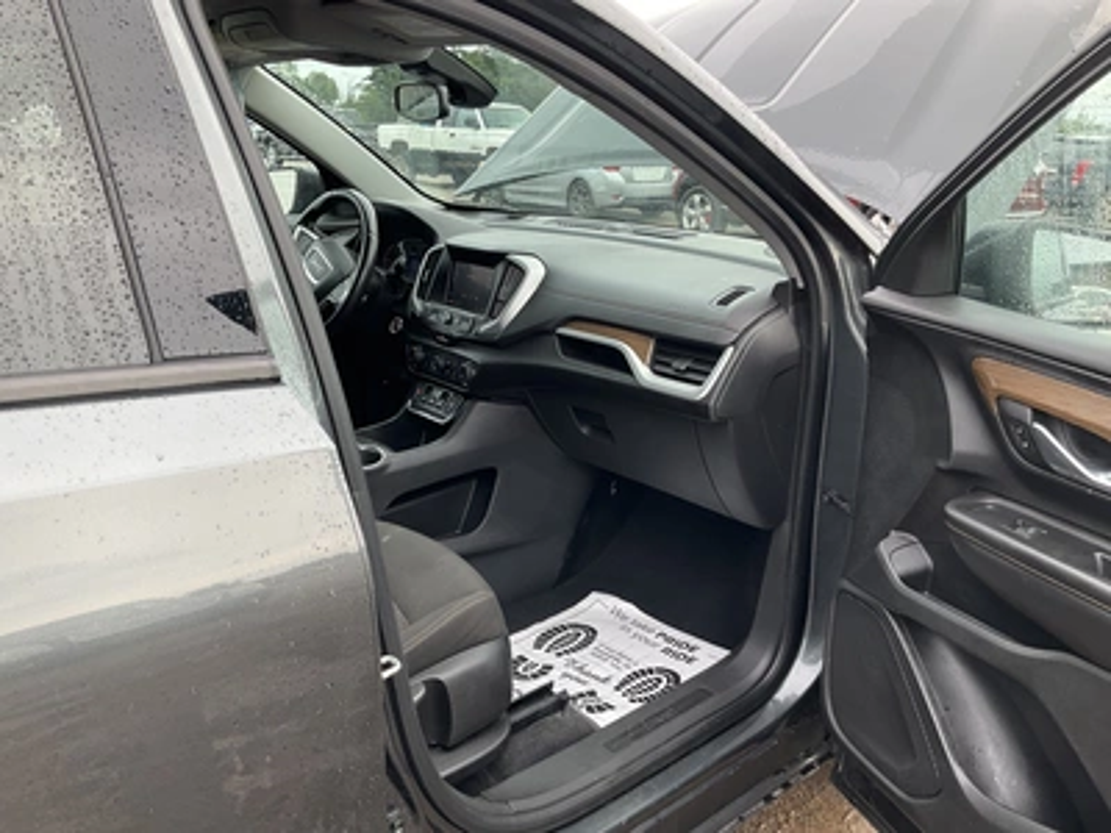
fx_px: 931
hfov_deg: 61.7
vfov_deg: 48.2
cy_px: 416
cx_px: 556
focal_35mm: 29
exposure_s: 1/240
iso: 20
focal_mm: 3
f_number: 1.8
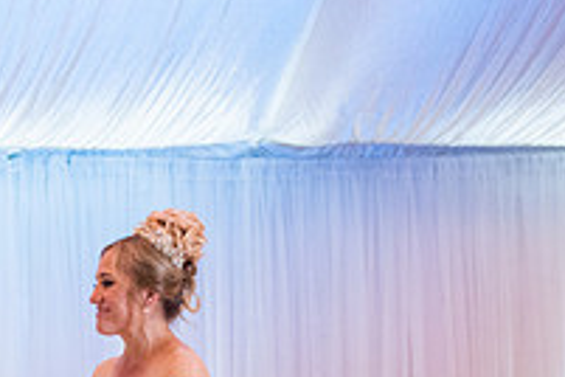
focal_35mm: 96
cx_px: -17
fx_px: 1507
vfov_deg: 13.9
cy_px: 428
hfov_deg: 20.5
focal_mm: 24
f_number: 3.2
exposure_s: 1/125
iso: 1000
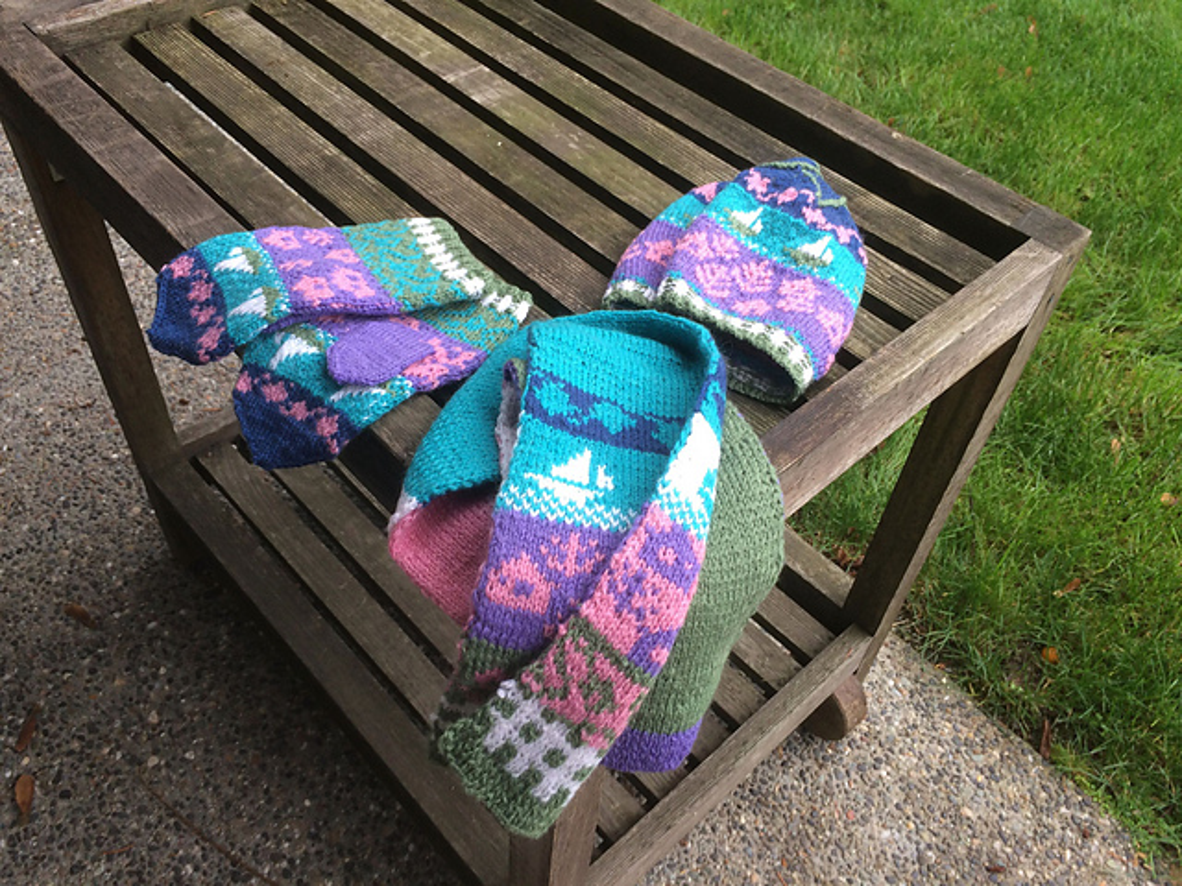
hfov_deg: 61.7
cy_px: 443
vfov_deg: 48.2
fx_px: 990
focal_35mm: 29
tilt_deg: -48.2
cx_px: 591
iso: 50
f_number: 2.2
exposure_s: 1/60
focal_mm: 4.15
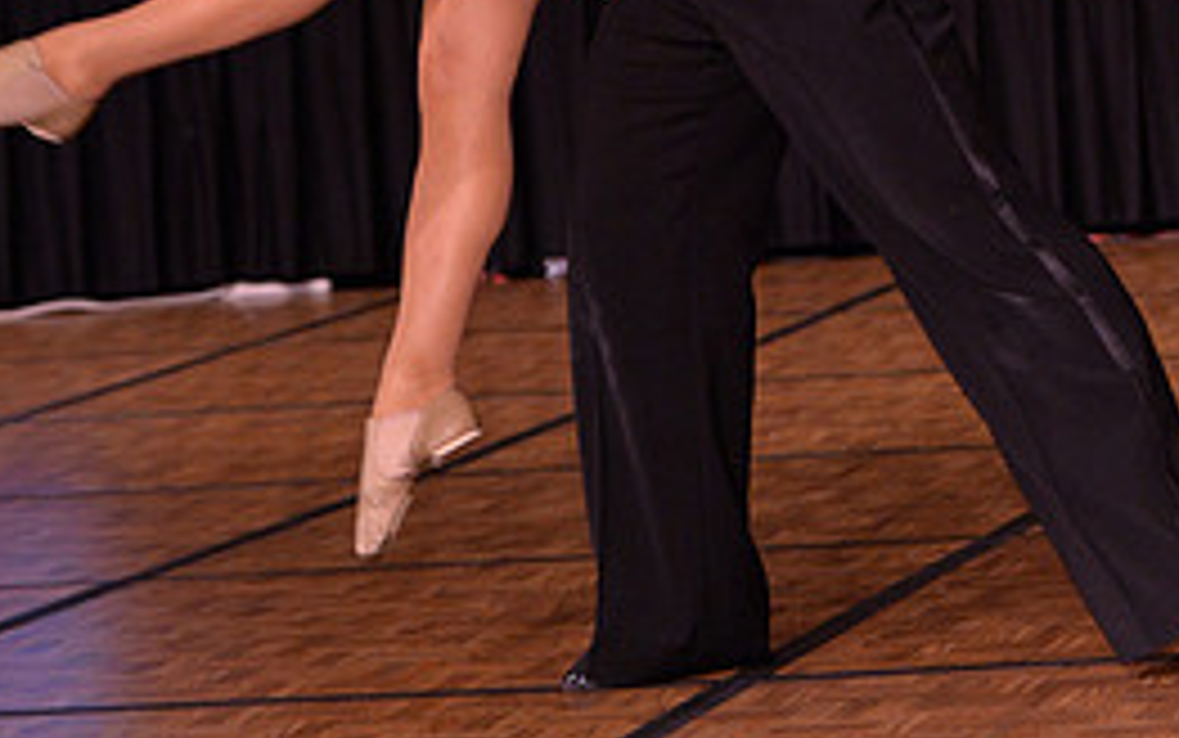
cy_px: -238
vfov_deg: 6.7
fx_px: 6236
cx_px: 808
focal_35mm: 194
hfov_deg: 10.8
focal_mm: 86
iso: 2000
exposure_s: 1/250
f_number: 5
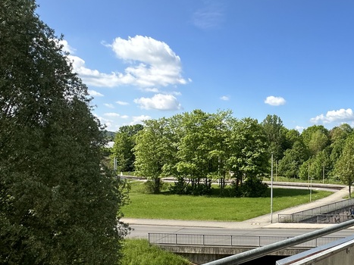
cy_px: 159
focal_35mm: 30
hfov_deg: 53.8
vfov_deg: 46.5
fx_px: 307
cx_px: 306
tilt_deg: -1.5
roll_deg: -1.5
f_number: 2.2
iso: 50
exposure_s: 1/2092
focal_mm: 2.22
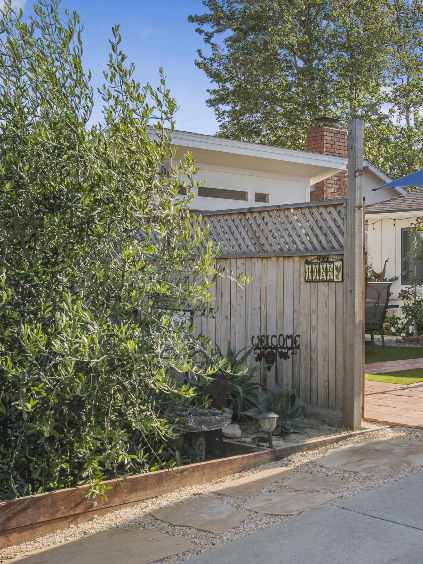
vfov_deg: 36.8
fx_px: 847
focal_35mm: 52
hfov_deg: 26.7
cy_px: 282
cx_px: 410
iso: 200
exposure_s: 1/500
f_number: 8
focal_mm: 24
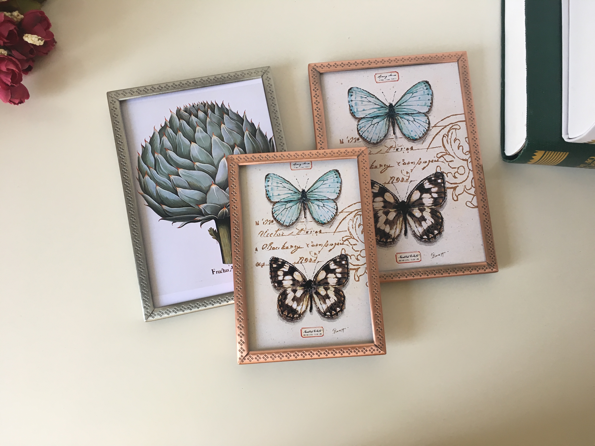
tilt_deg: -79.8
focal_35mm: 29
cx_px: 298
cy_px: 223
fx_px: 498
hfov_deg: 61.7
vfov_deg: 48.2
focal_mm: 4.15
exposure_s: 1/33
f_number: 2.2
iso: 40
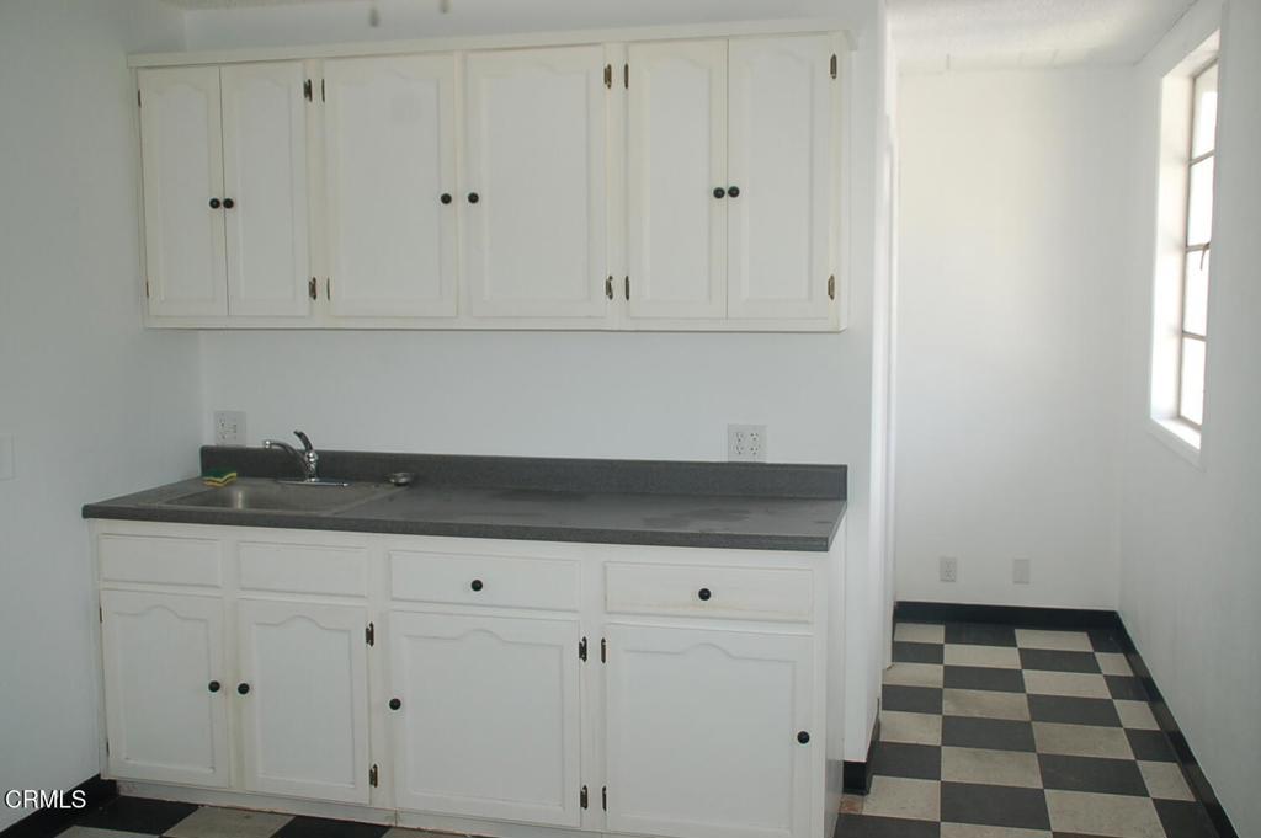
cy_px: 419
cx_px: 630
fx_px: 1312
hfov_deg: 51.3
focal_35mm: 38
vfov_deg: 35.4
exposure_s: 1/200
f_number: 4
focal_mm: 25
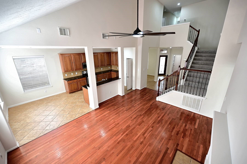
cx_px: 124
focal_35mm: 14
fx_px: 96
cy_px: 82
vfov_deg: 81.1
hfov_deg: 104.3
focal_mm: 14
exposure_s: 1/60
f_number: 4
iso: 400
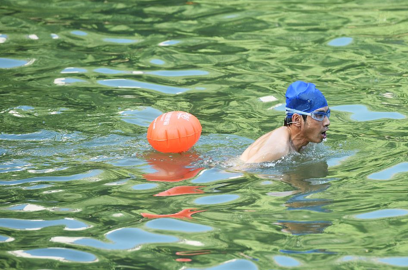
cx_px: 245
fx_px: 2871
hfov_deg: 8.1
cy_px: 136
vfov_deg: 5.4
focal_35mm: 254
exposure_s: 1/200
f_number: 4.5
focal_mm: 200
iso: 125
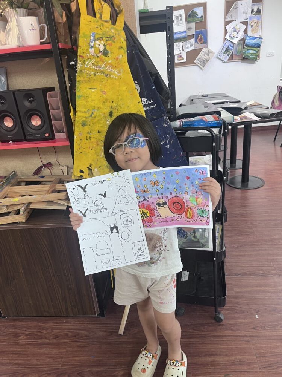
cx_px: 141
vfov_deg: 67.3
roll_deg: +5.9
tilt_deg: -23.2
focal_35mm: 26
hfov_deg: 53.1
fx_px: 282
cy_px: 188
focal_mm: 5.1
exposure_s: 1/50
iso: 64
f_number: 1.6
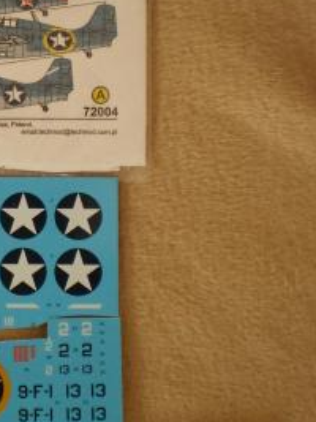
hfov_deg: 17.7
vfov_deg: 24.0
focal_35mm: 81
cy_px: 126
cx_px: -6
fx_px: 987
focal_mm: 6.3
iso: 100
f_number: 3.1
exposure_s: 1/30
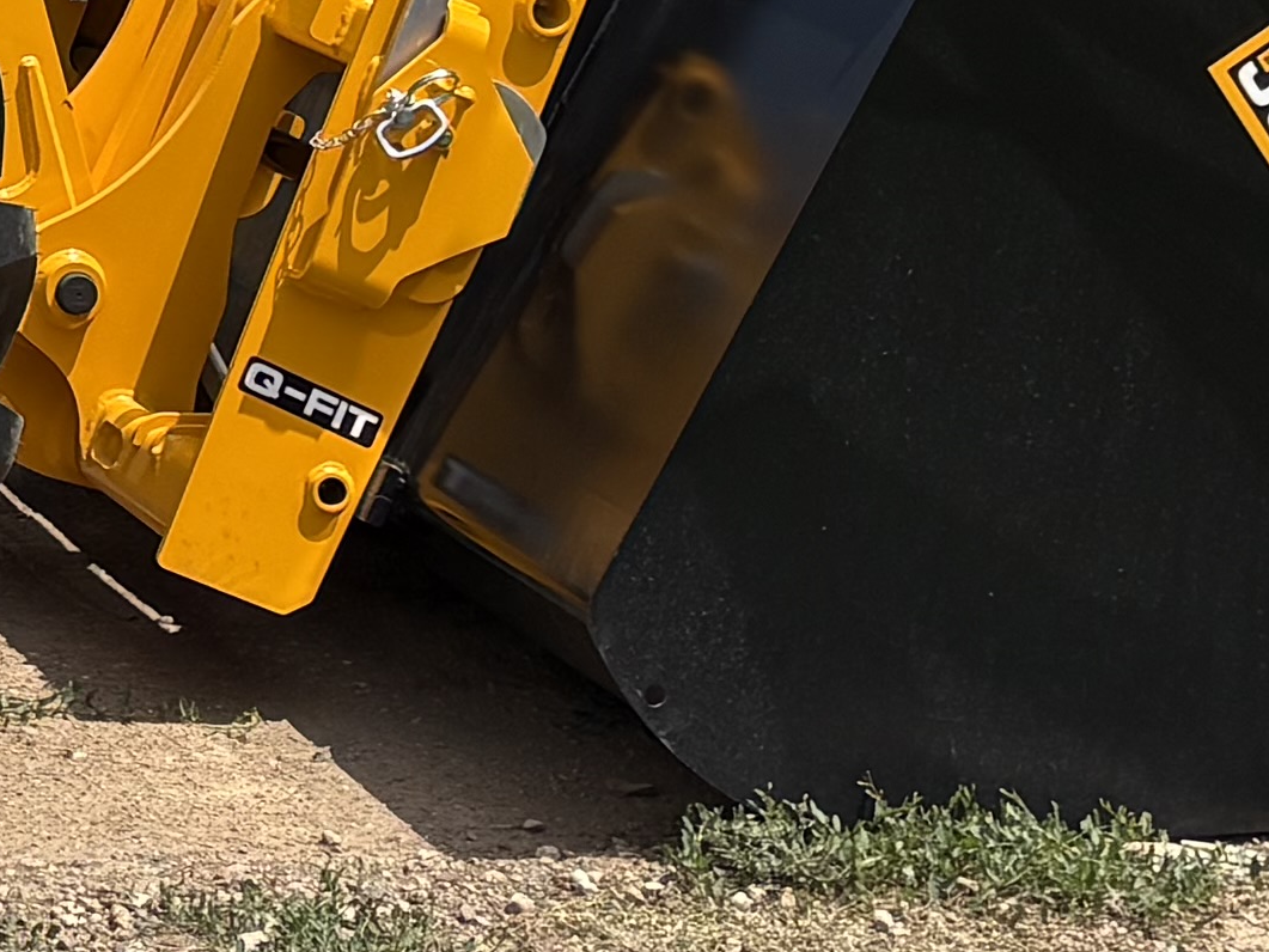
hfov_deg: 12.6
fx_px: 5133
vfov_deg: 10.0
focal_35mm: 140
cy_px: -769
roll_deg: +1.4
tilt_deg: +0.3
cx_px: -1151
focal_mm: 5.96
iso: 50
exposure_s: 1/4329
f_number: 1.6
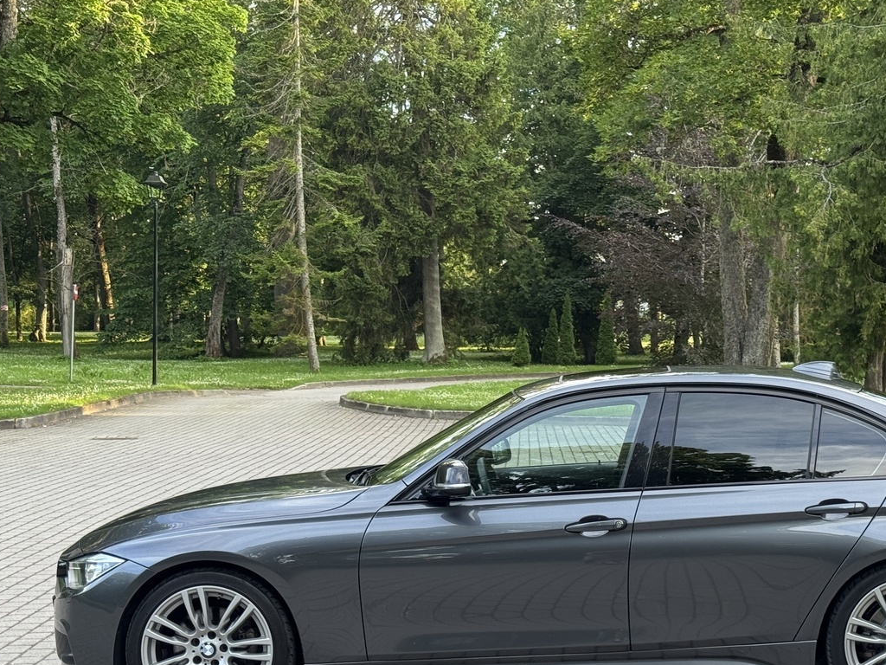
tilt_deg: -3.8
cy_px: 453
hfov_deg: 25.8
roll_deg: -1.7
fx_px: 1920
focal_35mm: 75
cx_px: 610
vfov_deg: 19.6
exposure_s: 1/171
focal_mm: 6.76
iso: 64
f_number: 1.78
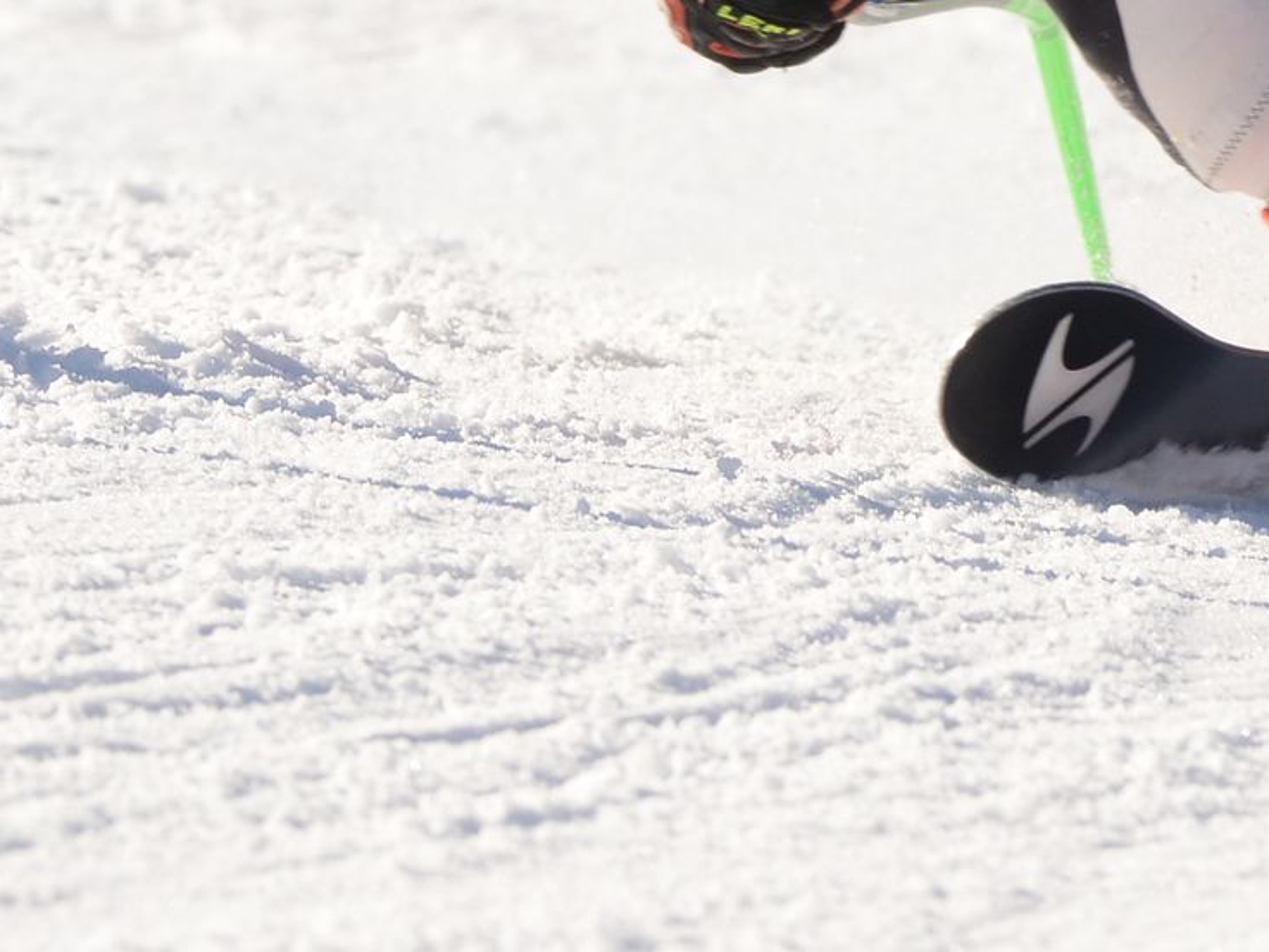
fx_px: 46924
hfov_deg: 1.5
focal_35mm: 1280
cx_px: 1319
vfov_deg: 1.2
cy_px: -510
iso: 400
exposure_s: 1/1250
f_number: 8
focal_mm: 300
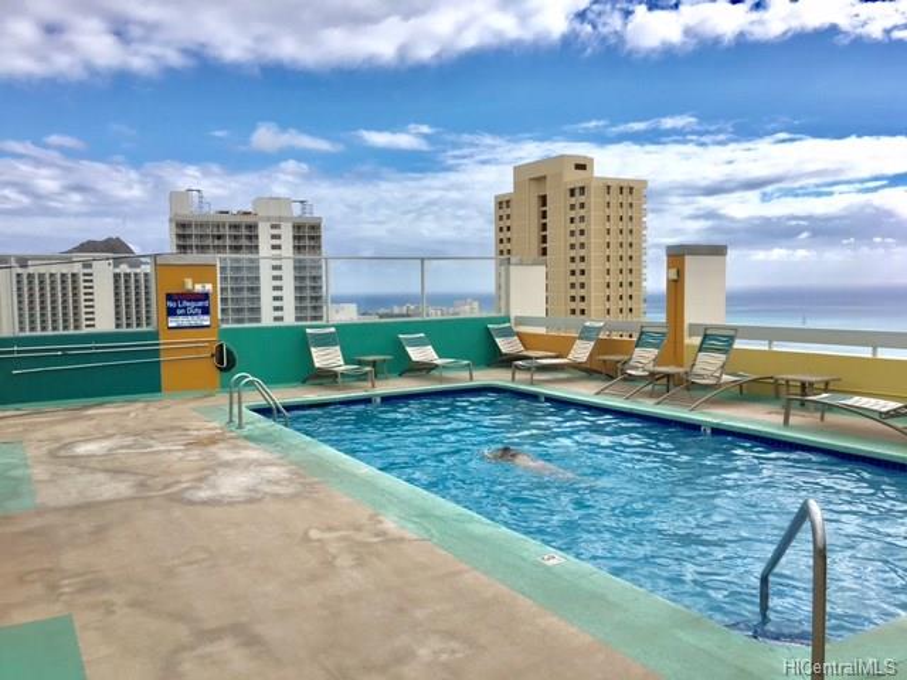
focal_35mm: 29
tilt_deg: -3.2
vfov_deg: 48.2
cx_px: 454
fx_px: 760
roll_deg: +0.6
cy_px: 340
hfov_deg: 61.7
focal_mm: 4.15
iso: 25
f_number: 2.2
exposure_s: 1/1748
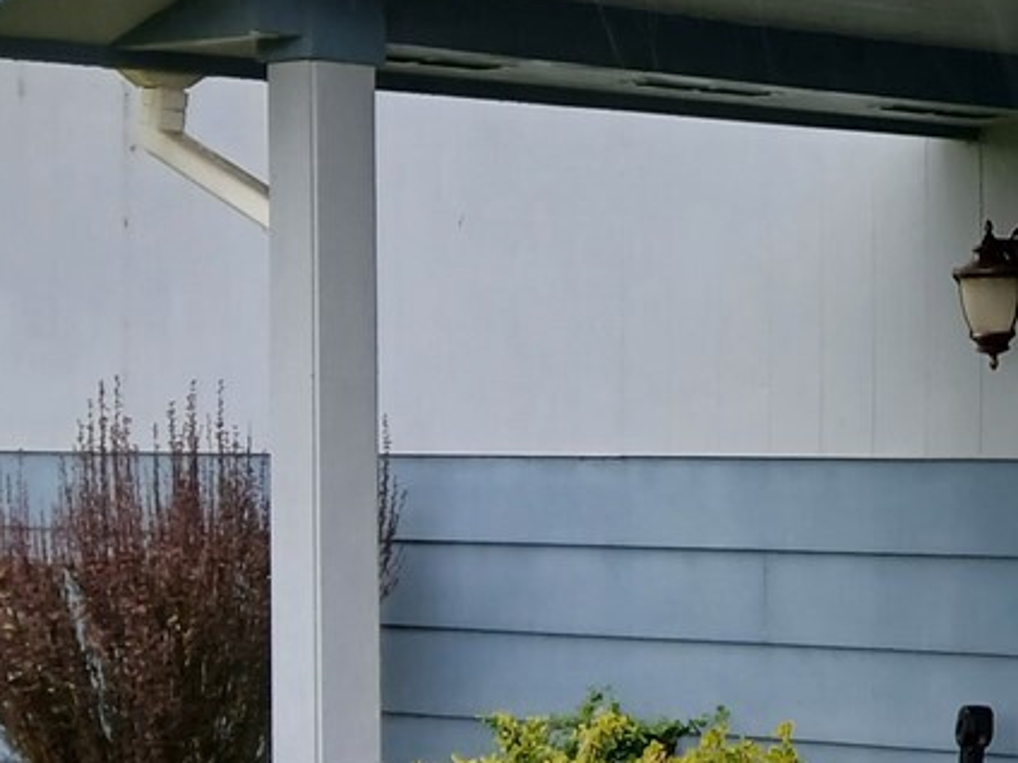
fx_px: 2882
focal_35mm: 98
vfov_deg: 15.1
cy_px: 336
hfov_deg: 17.1
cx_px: 1719
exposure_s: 1/60
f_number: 1.8
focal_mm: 3.98
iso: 25
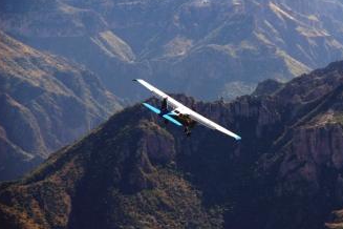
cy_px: 102
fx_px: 2646
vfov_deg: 4.9
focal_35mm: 278
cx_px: 224
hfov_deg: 7.4
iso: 200
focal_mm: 135
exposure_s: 1/400
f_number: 8
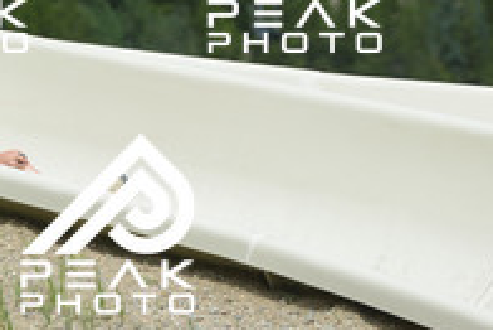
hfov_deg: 5.2
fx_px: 5454
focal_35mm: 398
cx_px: 118
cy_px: 208
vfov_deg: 3.5
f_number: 6.3
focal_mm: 195
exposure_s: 1/640
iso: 250
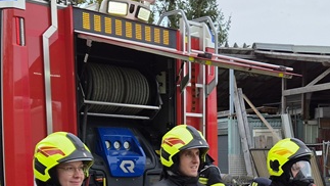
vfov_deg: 18.3
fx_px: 543
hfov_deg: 33.7
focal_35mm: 62
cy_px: 230
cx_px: 205
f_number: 1.8
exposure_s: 1/1092
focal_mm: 5.4
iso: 50
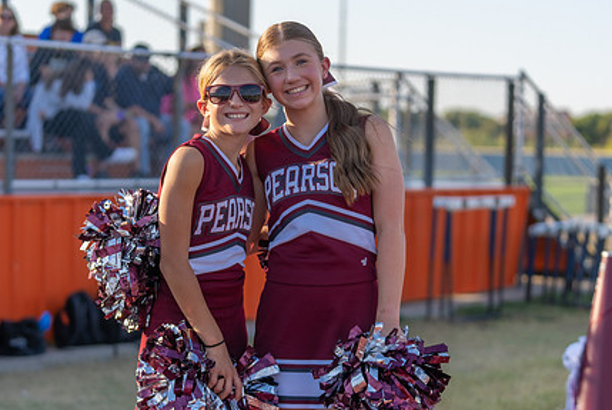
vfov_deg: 13.2
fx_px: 1770
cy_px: 205
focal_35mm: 104
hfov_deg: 19.6
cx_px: 271
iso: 100
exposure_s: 1/1000
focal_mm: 77
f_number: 2.8
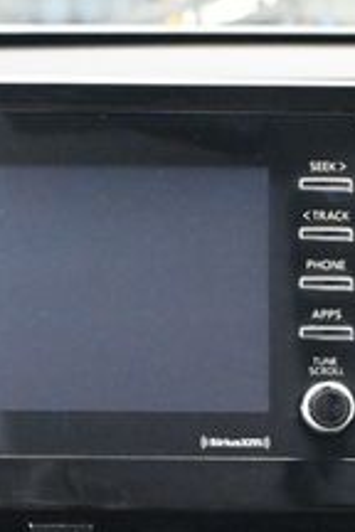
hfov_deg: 8.1
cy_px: 517
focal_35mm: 169
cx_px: 91
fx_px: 2500
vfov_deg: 12.0
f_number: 5.6
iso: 12800
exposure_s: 1/20
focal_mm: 38
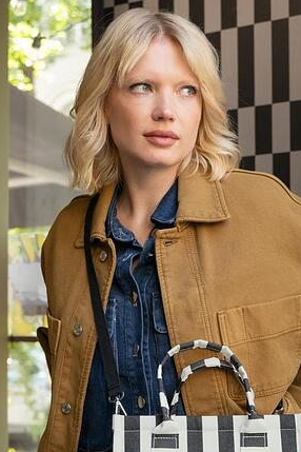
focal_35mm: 101
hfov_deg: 13.5
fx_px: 1267
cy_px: 335
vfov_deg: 20.1
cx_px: 189
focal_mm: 50
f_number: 5
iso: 1600
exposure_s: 1/250
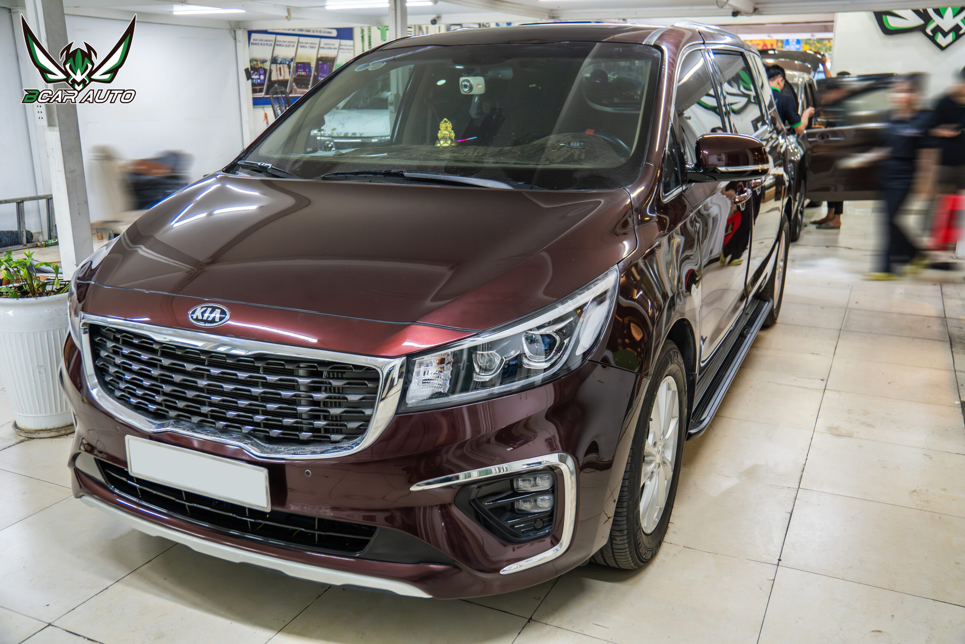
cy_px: 322
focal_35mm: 33
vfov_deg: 40.0
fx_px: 885
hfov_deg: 57.2
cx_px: 482
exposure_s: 1/200
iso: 1600
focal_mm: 22
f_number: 2.8
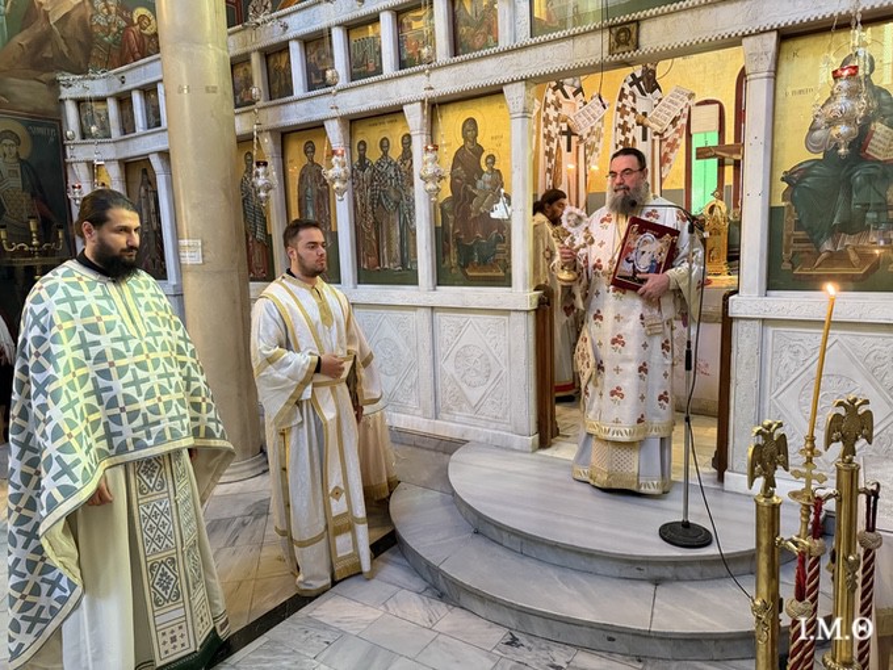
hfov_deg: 71.6
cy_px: 335
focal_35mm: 24
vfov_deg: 56.8
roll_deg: +2.4
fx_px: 619
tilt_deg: -7.7
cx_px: 446
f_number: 1.78
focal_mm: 6.76
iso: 800
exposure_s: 1/33
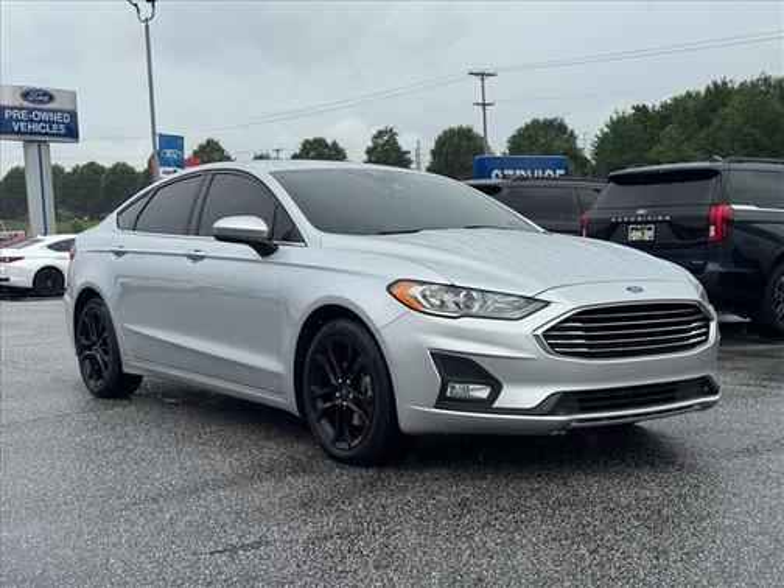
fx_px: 1087
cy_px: 294
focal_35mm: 48
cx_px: 392
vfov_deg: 30.3
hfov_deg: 39.7
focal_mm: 6.76
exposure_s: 1/4049
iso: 64
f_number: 1.78
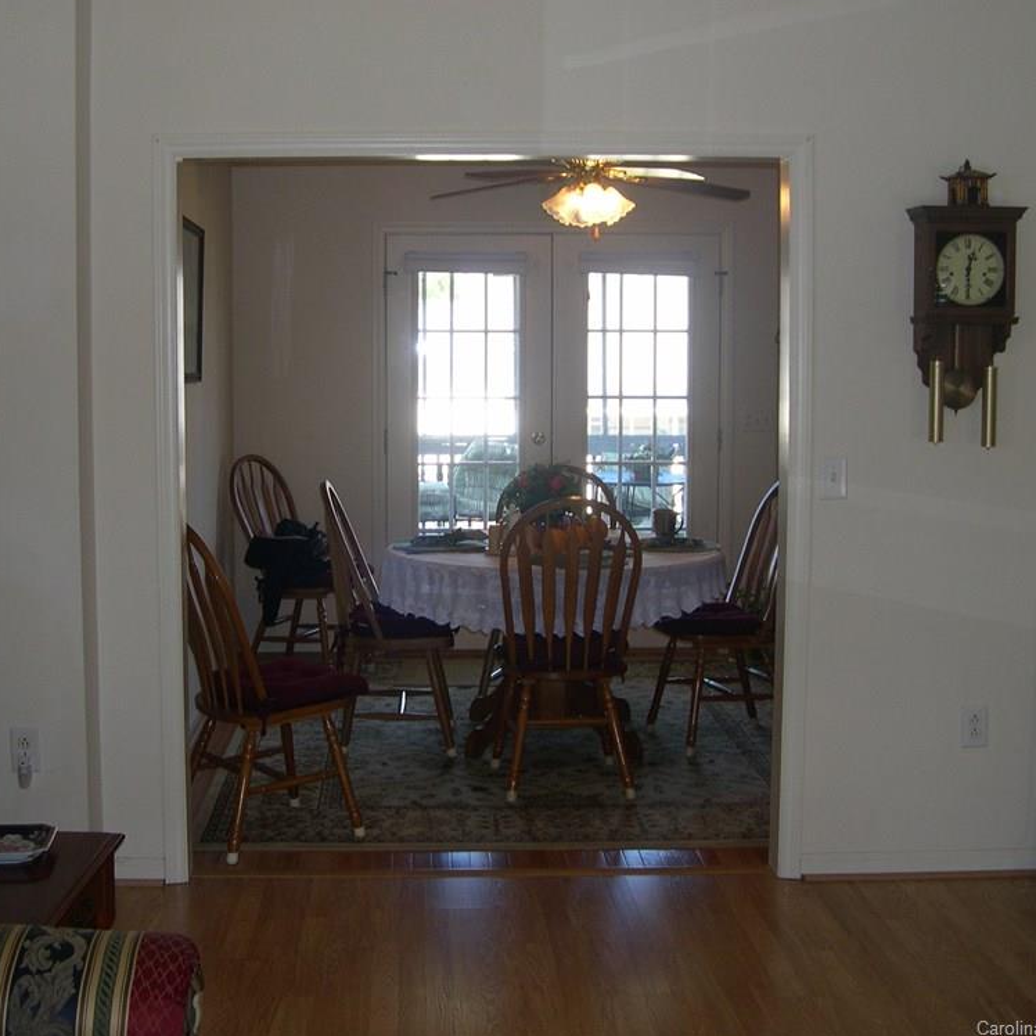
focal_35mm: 46
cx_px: 427
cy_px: 510
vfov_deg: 36.8
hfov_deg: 36.7
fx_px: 1558
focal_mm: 8
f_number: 2.8
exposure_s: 1/30
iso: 100
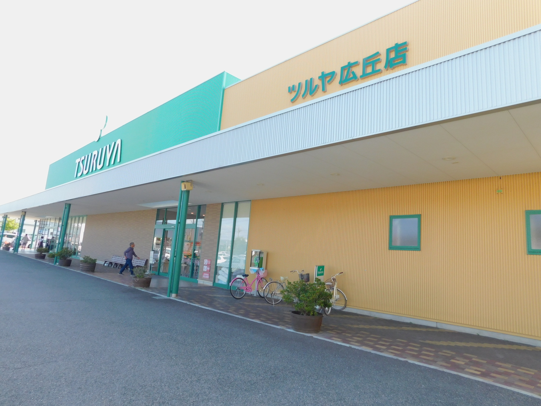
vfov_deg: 58.9
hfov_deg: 73.9
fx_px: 359
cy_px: 203
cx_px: 270
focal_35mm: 23
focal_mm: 4
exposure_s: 1/250
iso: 125
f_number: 3
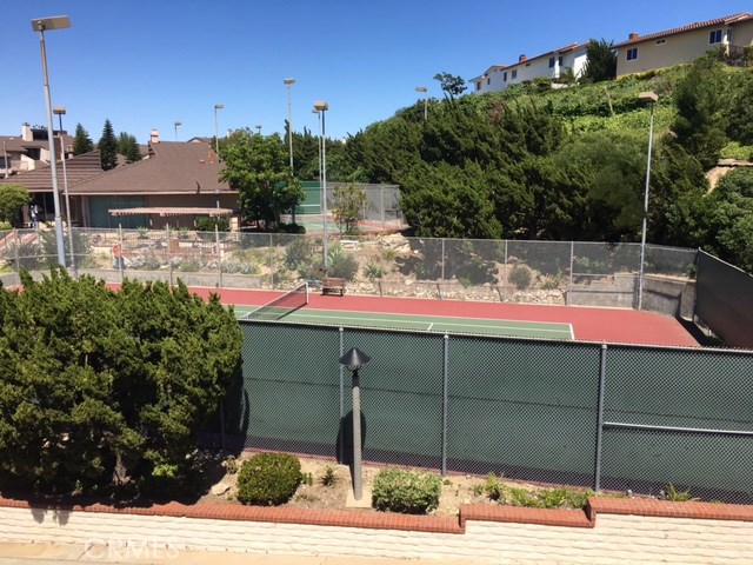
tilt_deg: -8.0
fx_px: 631
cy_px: 282
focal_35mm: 29
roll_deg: +1.1
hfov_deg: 61.7
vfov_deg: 48.2
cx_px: 376
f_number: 2.2
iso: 25
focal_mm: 4.15
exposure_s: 1/1479
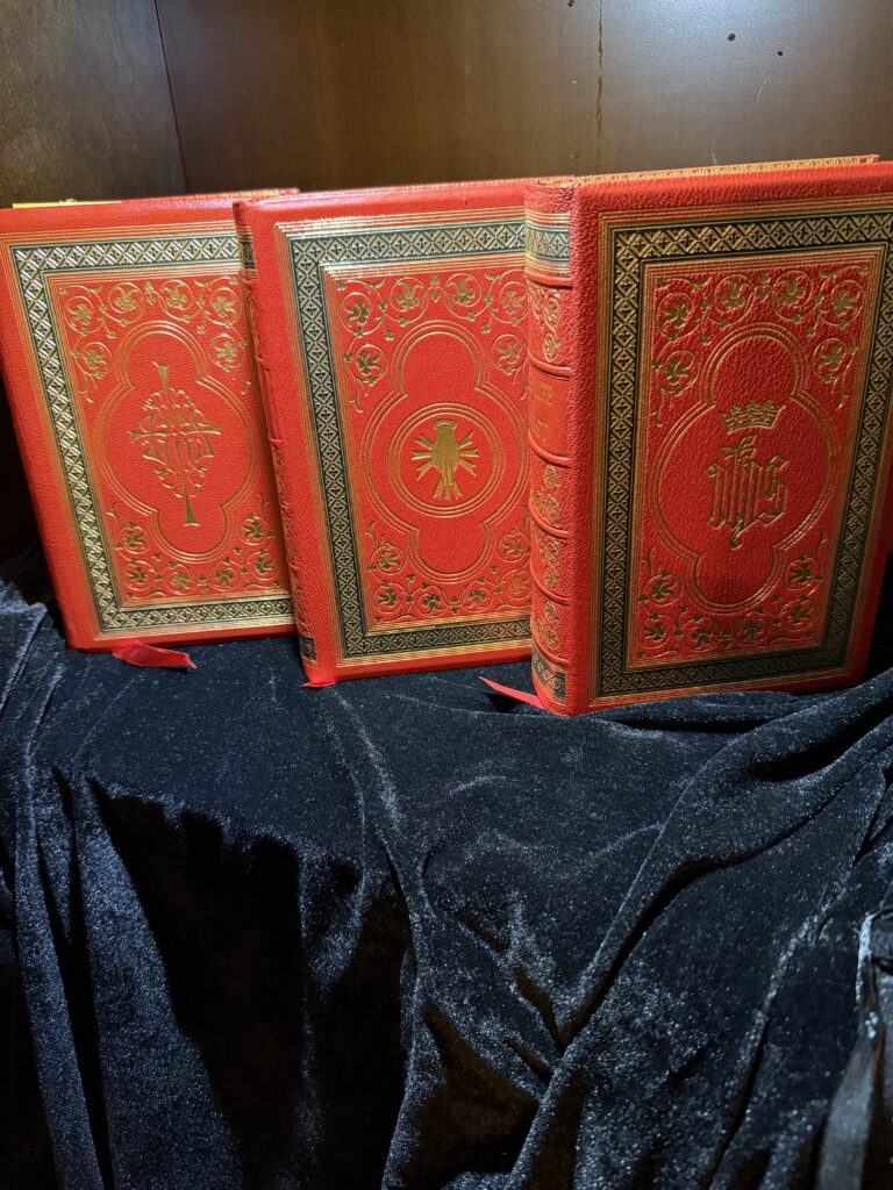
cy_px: 595
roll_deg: +3.2
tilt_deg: -27.2
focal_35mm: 24
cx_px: 446
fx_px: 826
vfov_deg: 71.6
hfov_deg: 56.8
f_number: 1.78
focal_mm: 6.76
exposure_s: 1/40
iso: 800
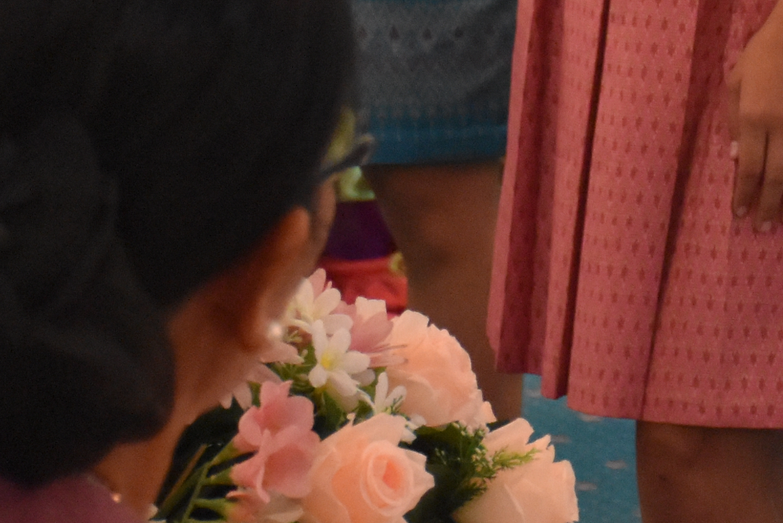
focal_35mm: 229
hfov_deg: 8.9
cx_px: 903
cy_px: -345
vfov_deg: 5.9
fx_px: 4981
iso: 2800
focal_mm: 38
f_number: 4.2
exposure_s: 1/60
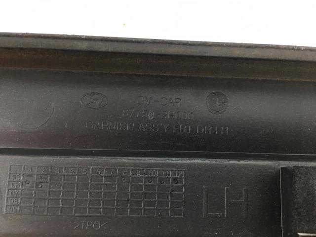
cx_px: 158
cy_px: 118
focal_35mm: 29
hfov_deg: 61.7
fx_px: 265
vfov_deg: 48.2
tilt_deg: -73.9
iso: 32
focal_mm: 4.15
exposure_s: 1/33
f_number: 2.2
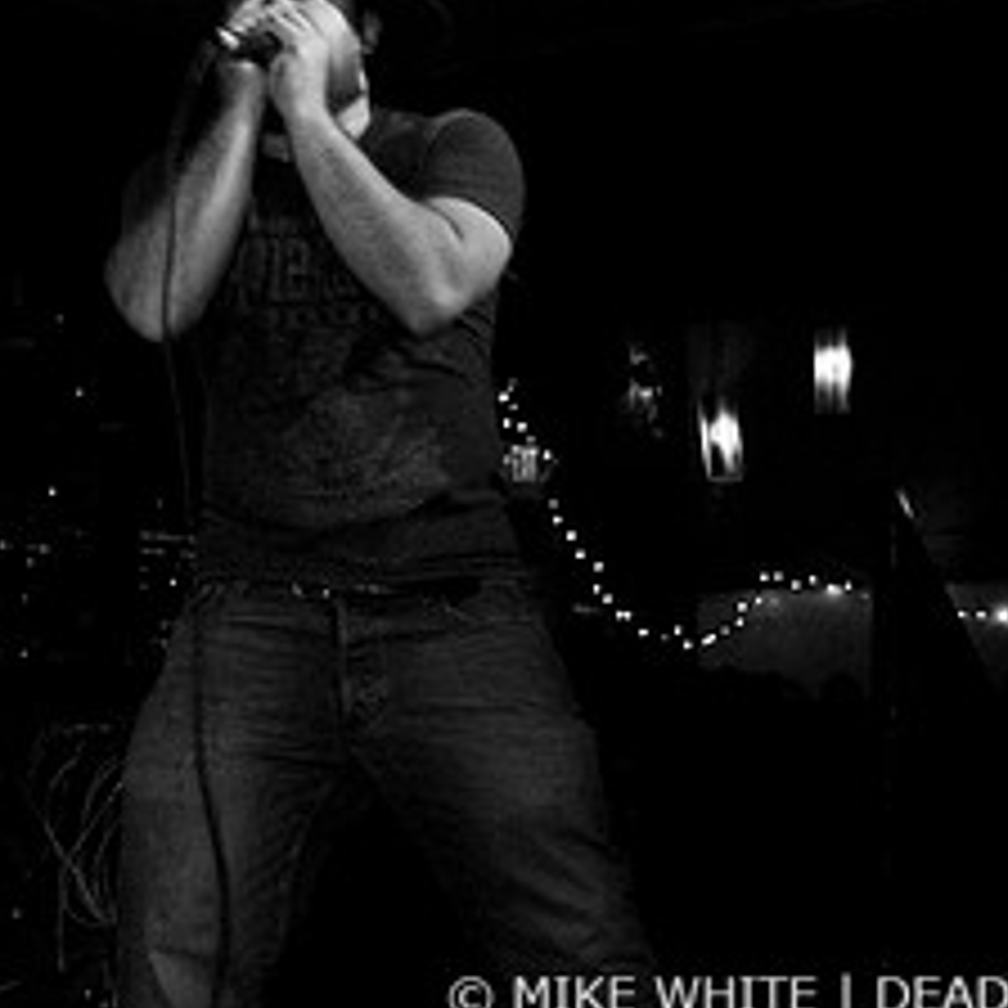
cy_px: 166
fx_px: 2174
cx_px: 144
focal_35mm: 66
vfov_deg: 25.5
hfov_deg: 25.5
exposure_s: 1/60
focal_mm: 20
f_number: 3.2
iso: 800
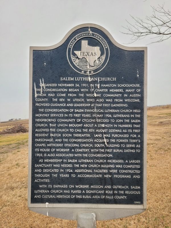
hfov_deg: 53.1
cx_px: 86
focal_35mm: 26
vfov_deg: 67.3
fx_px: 171
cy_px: 114
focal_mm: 5.4
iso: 40
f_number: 1.8
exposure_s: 1/276
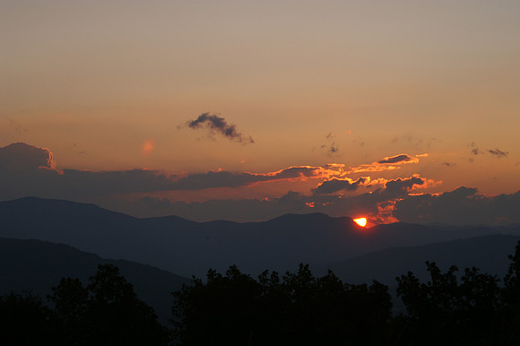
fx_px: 1516
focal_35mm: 105
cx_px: 260
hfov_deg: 19.5
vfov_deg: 13.0
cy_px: 173
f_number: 6.3
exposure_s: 1/250
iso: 100
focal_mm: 70
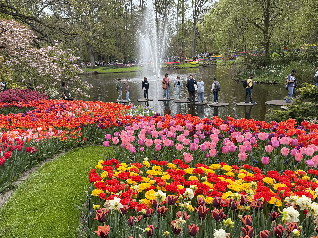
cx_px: 158
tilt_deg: -16.0
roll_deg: +3.8
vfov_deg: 41.6
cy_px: 145
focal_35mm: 34
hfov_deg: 54.0
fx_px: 312
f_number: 1.78
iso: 80
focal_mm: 6.76
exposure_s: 1/1106
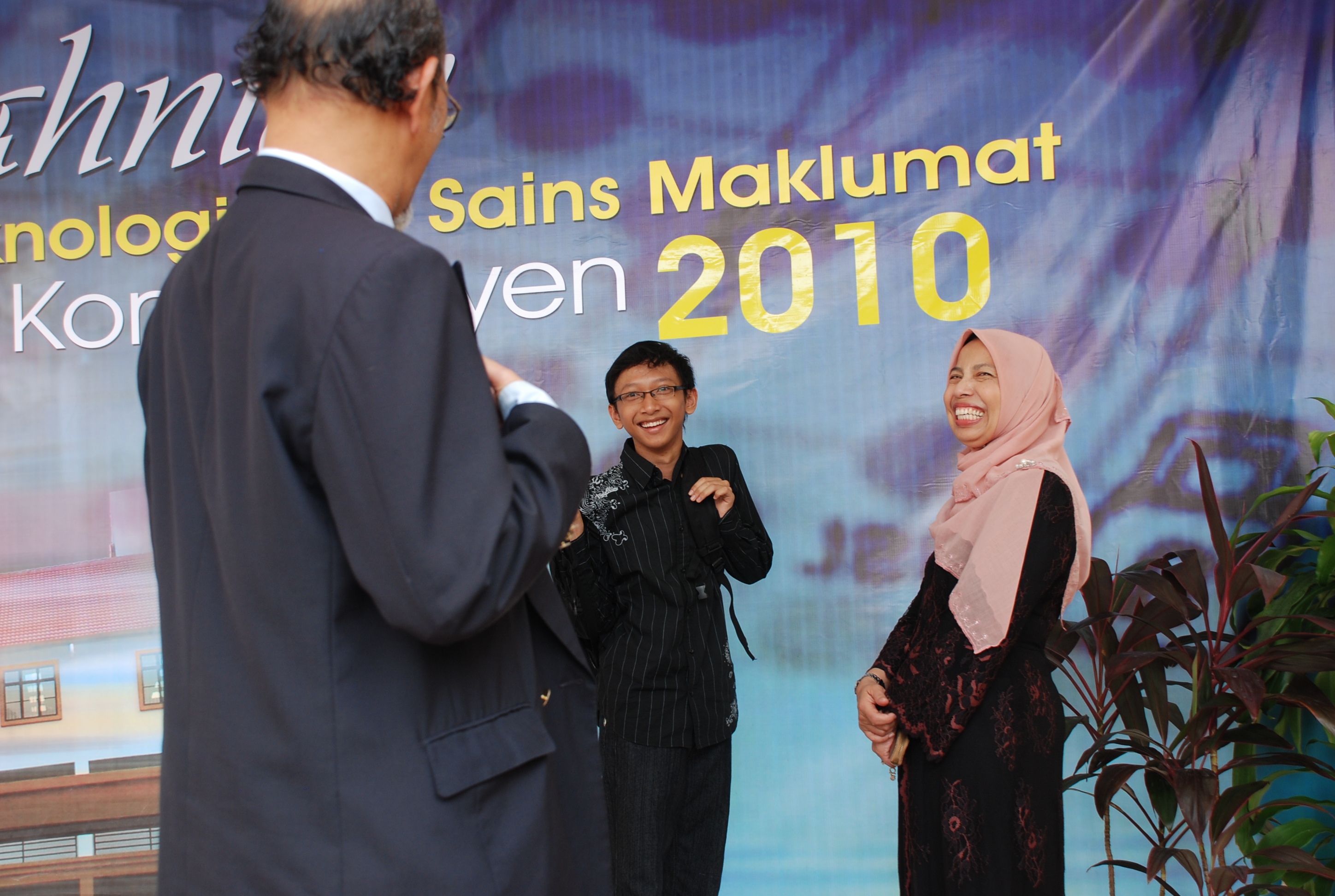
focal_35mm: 46
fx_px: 1728
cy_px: 448
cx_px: 668
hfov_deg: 42.2
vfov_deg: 29.1
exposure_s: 1/100
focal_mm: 31
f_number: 5
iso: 200
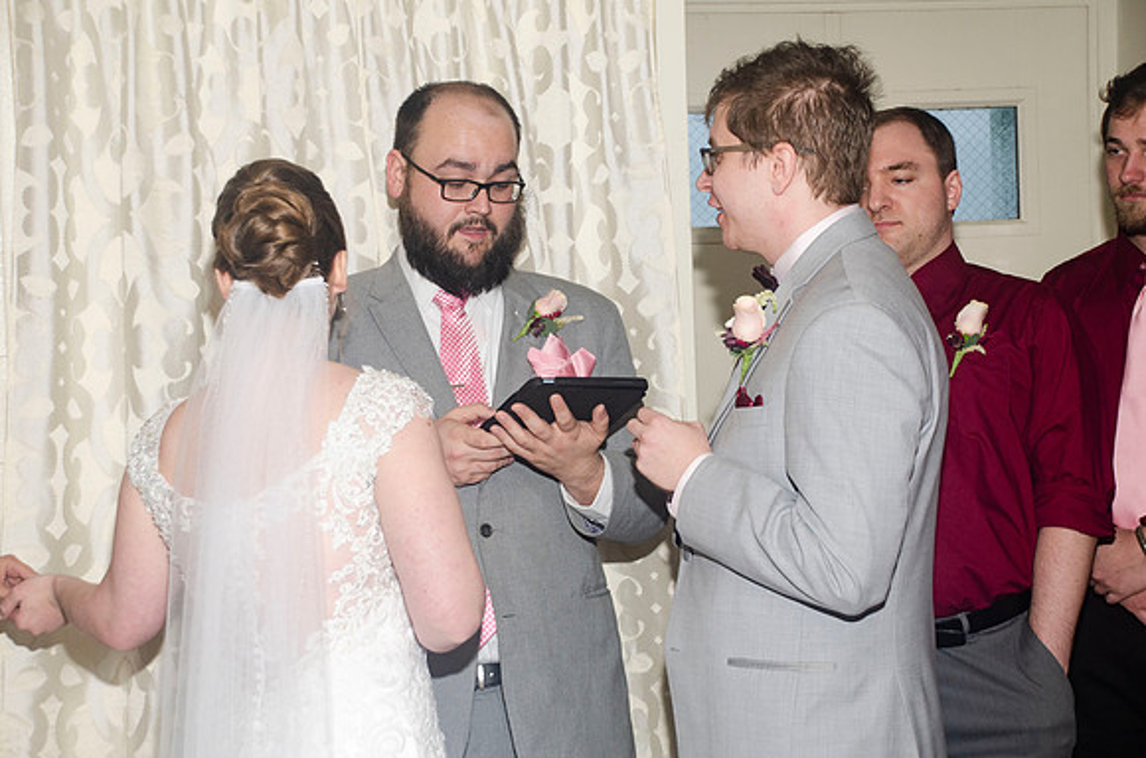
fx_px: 2287
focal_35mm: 72
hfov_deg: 28.1
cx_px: 573
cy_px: 379
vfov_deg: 18.8
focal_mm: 48
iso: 400
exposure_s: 1/60
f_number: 5.6
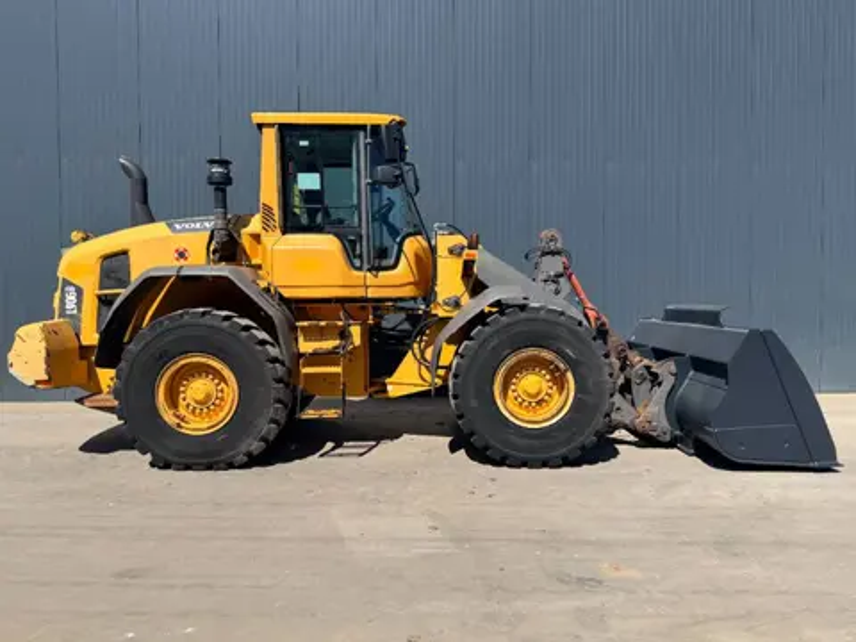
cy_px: 321
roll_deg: -0.1
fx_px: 593
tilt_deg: -1.9
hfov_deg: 71.6
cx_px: 428
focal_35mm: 24
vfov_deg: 56.8
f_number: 1.78
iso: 80
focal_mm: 6.76
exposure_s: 1/4405
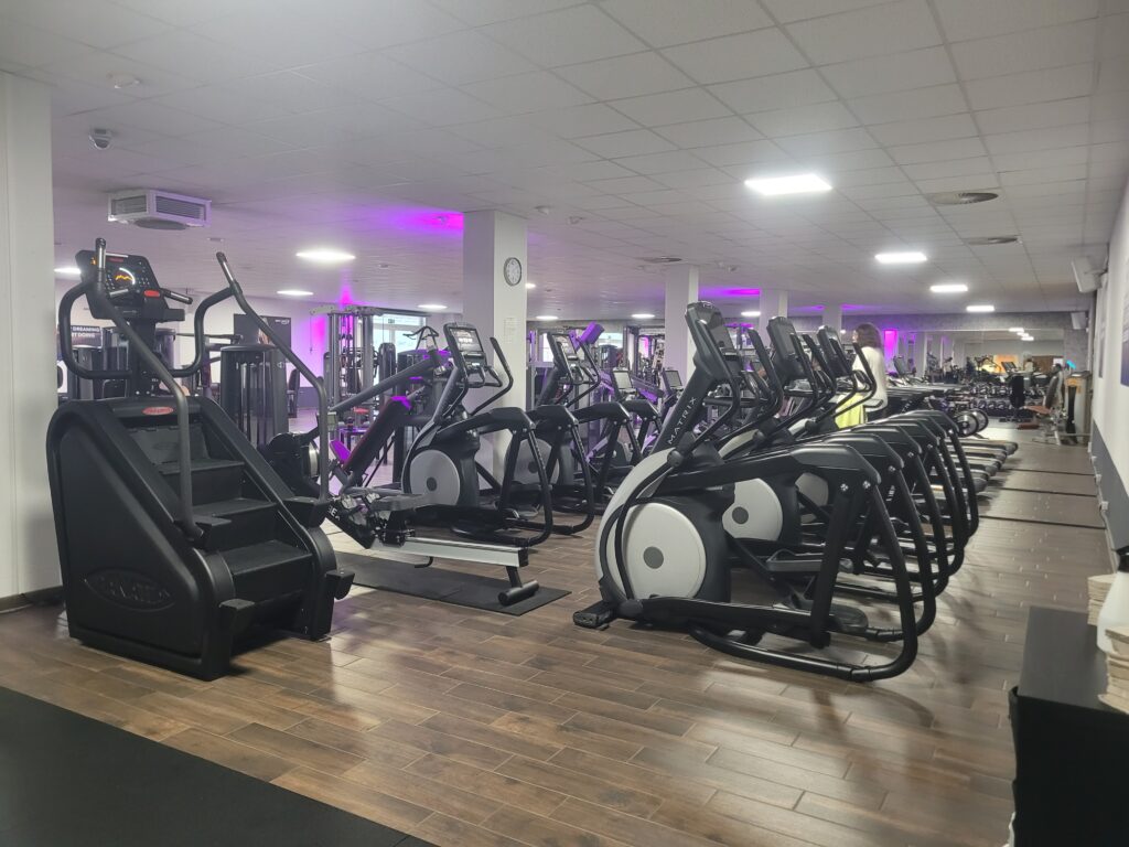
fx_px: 848
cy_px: 424
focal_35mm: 26
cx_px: 564
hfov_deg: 67.3
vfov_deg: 53.1
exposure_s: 1/33
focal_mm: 5.4
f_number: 1.8
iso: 640
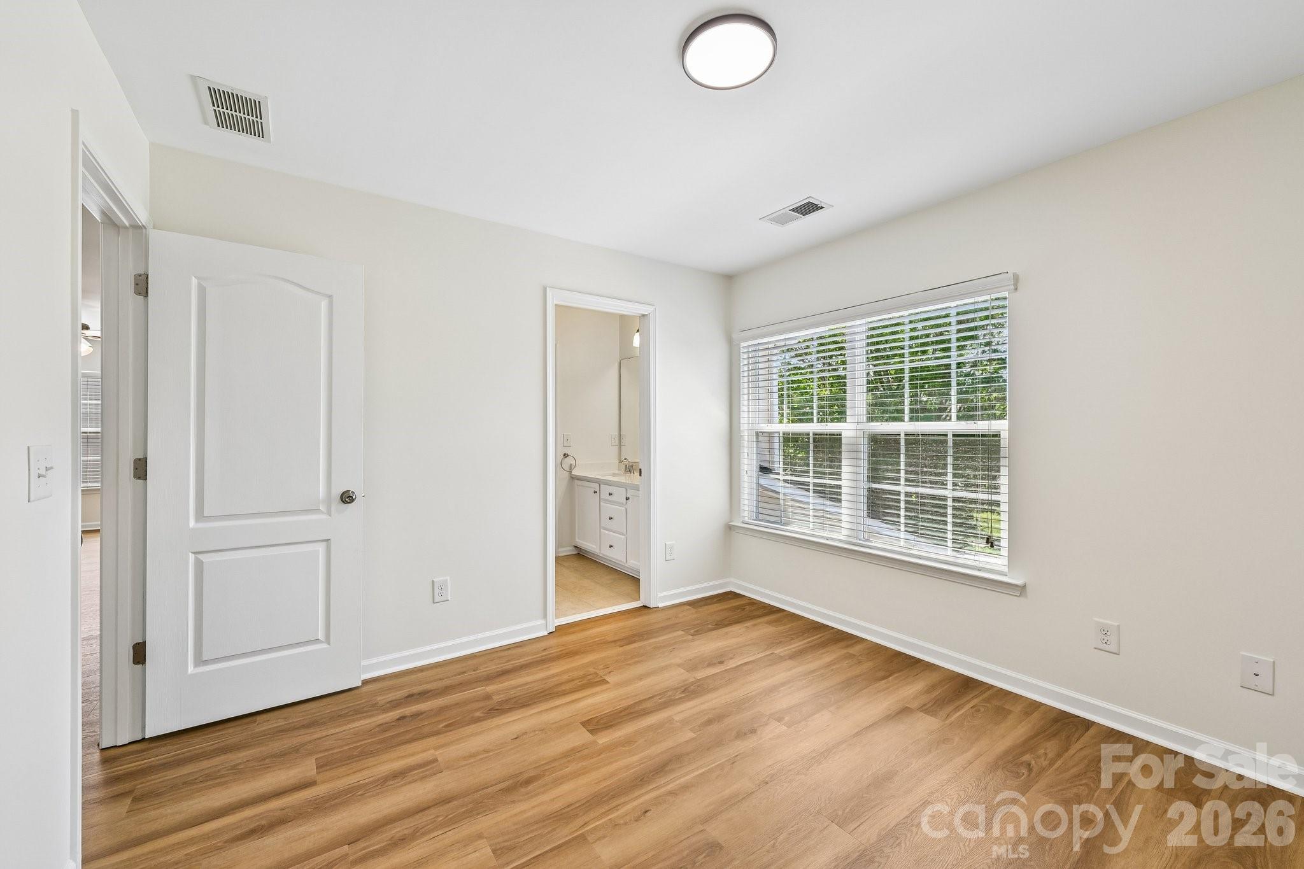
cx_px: 652
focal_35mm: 14
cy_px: 434
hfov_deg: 104.3
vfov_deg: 81.2
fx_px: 507
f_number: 8
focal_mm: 14
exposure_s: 1/25
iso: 100
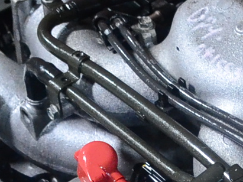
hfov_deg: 9.5
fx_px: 1453
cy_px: 370
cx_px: 256
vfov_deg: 6.9
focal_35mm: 207
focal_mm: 24
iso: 2500
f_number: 4
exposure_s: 1/80
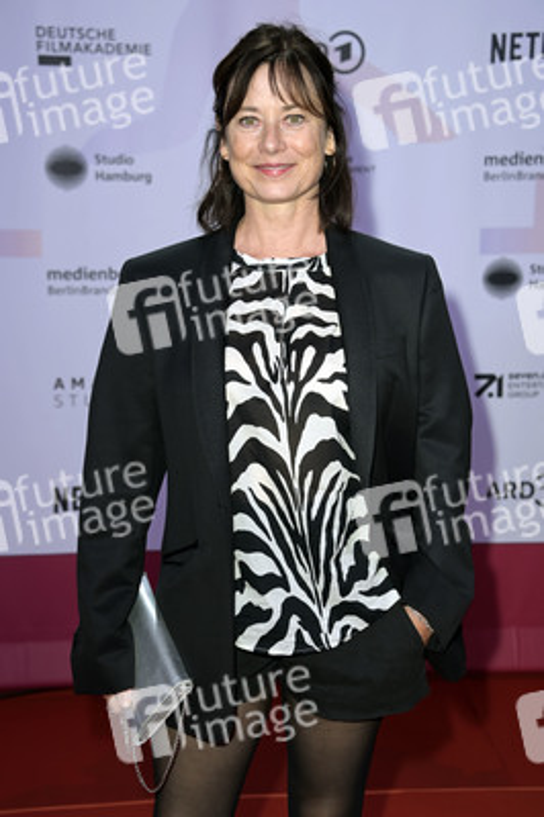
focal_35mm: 65
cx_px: 272
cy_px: 408
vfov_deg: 31.0
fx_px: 1476
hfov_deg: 20.9
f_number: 5.6
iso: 400
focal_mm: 65
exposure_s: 1/250
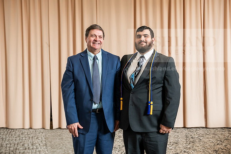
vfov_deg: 27.0
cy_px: 77
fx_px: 321
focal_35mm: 50
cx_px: 116
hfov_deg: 39.6
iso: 1600
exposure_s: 1/200
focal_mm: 50
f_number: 4.5
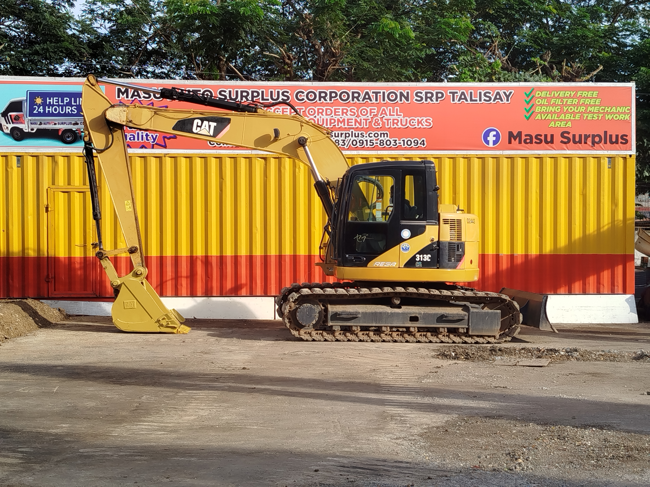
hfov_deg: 34.9
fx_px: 1033
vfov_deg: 26.6
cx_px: 325
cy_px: 244
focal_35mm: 55
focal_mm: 5.31
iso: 50
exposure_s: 1/580
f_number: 1.7
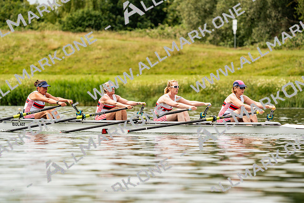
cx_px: 152
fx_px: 2584
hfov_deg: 6.7
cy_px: 102
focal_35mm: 306
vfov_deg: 4.5
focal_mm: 306
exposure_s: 1/2000
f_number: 6.3
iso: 250
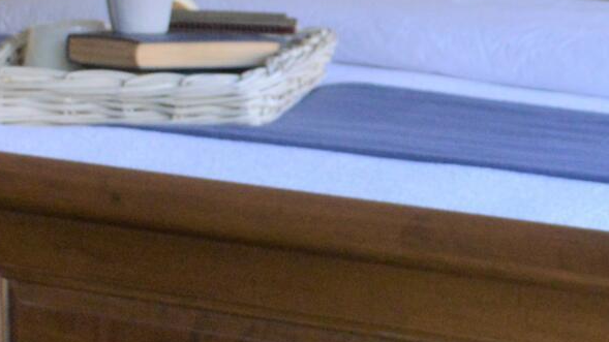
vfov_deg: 5.4
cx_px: 977
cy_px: 55
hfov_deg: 9.3
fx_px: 3616
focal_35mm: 224
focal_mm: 28
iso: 800
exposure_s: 1/60
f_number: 4.5
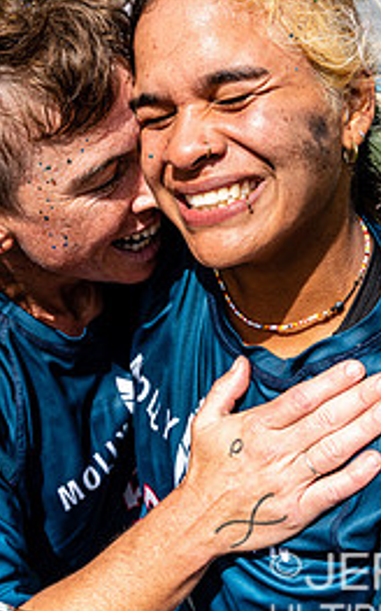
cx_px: 116
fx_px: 899
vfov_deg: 37.3
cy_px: 217
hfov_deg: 23.8
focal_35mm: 54
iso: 250
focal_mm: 24
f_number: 5.6
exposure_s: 1/1000
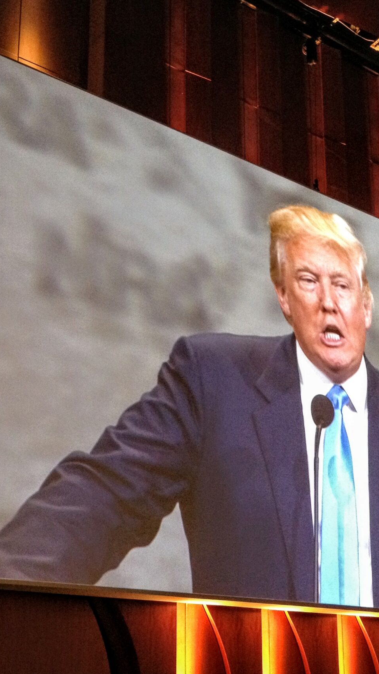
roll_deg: +0.9
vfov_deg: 36.0
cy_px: 484
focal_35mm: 57
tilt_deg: +16.3
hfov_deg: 20.9
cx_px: 272
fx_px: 1019
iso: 250
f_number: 2.4
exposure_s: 1/20
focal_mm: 4.28
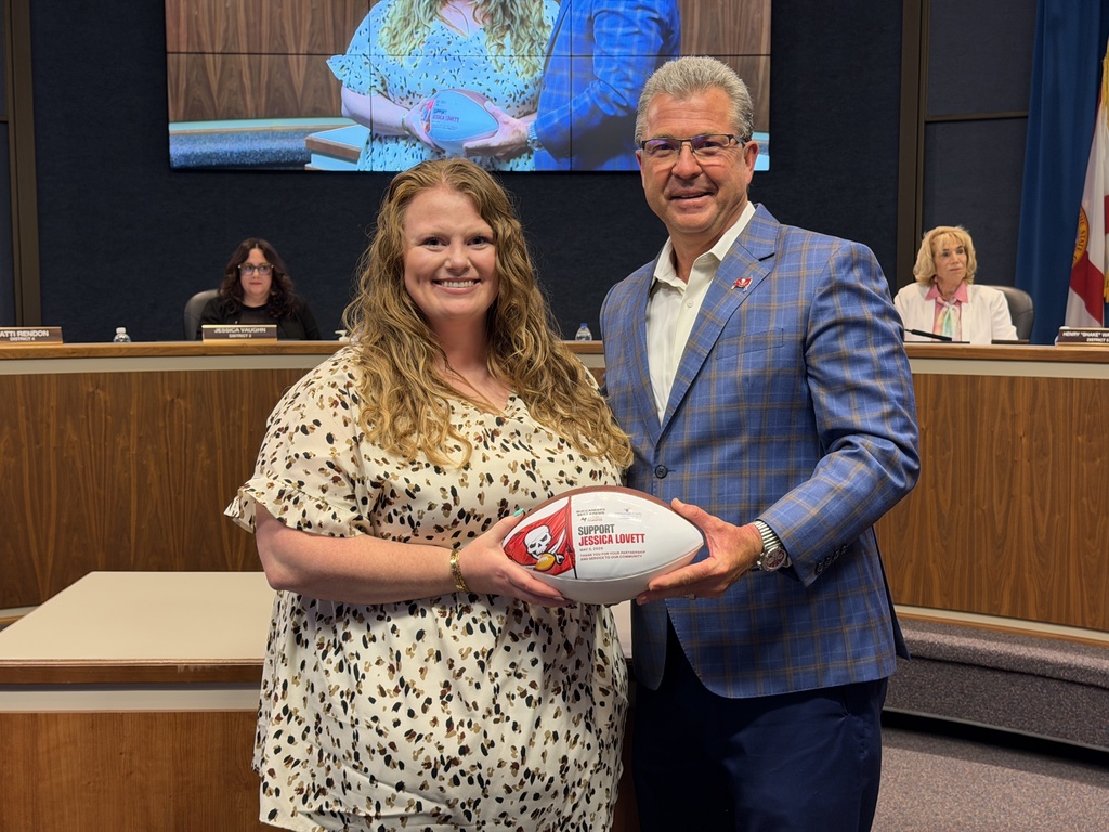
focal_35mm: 48
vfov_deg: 30.3
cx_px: 554
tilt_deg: -5.1
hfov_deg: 39.7
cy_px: 416
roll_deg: -0.4
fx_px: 1538
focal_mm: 6.76
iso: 160
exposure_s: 1/60
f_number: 1.78
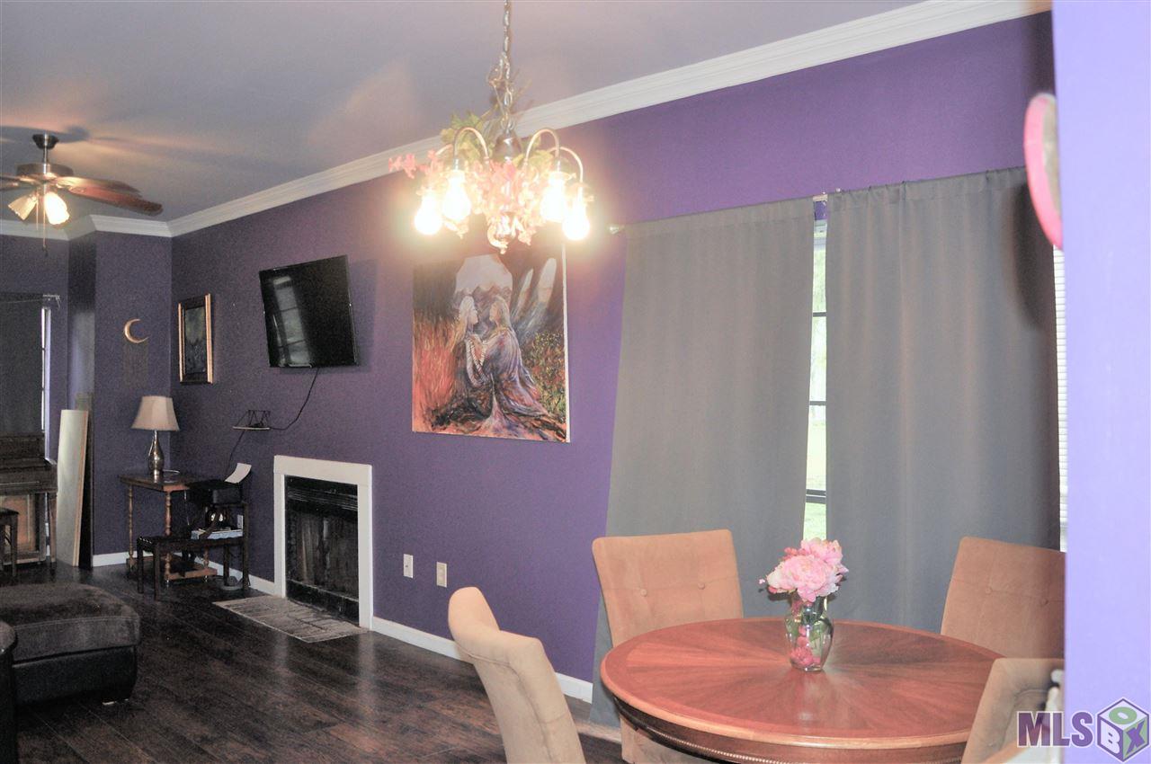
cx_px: 576
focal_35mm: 27
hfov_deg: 67.4
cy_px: 382
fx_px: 862
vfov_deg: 47.8
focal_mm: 18
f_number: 3.5
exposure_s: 1/125
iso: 640
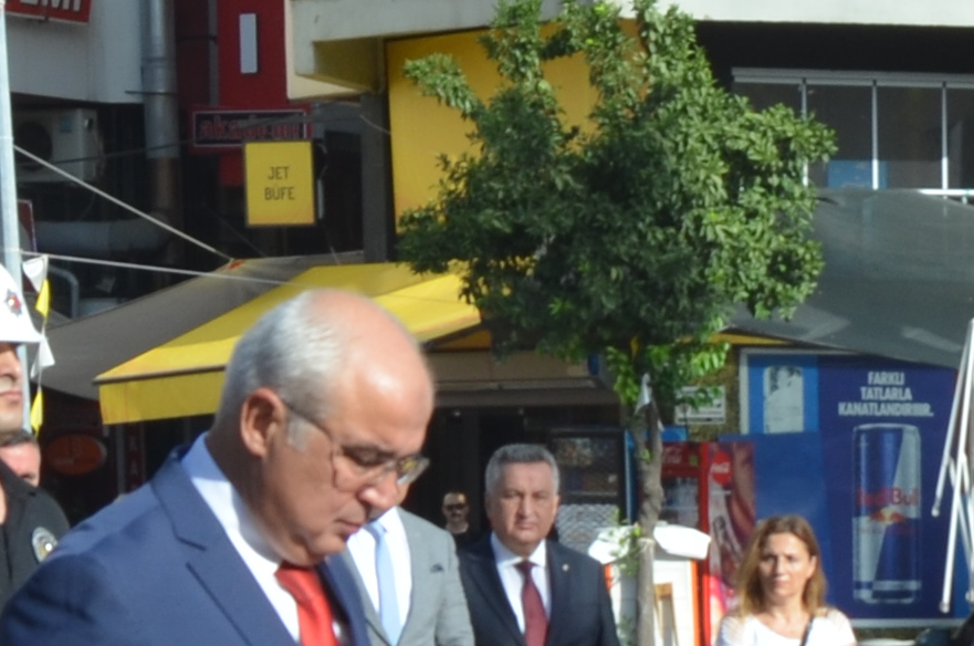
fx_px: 4078
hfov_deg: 13.1
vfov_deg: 8.8
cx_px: 1294
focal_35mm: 151
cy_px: 1045
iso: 160
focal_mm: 18
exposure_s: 1/250
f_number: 8
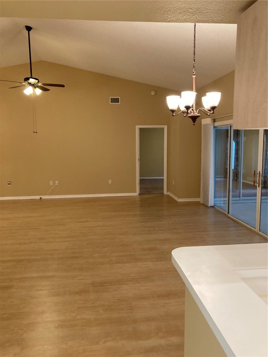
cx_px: 134
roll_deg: -0.1
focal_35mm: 28
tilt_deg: -5.0
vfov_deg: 63.4
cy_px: 178
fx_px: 289
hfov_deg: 49.7
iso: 160
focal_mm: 3.99
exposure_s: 1/60
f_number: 1.8
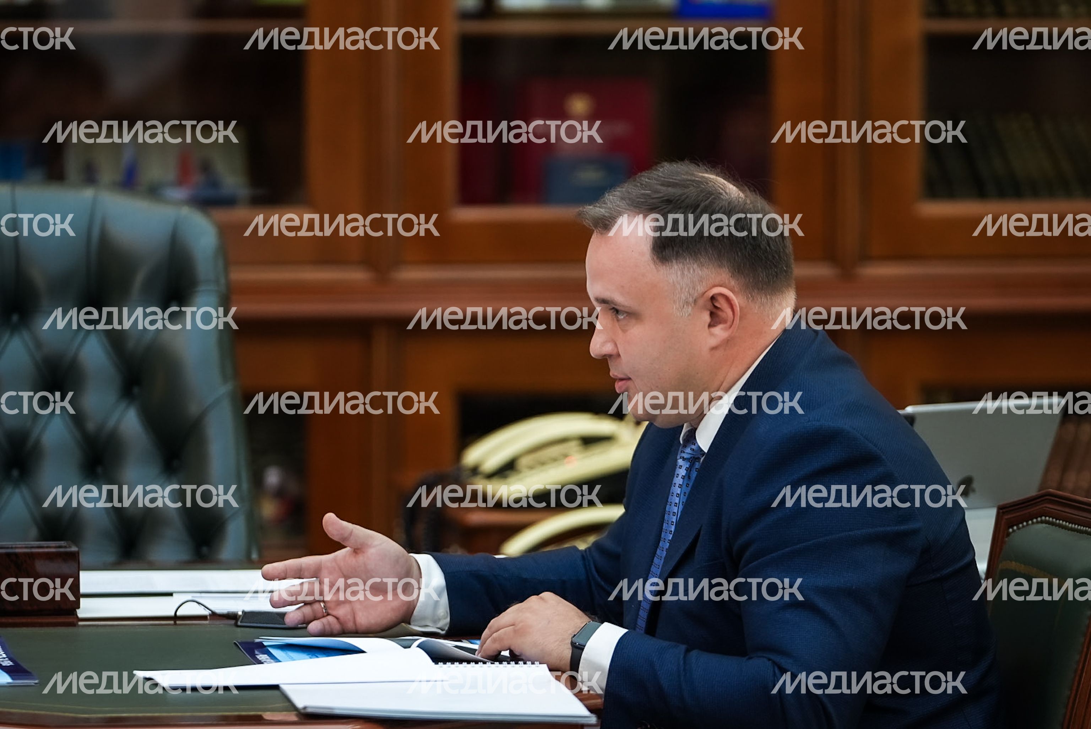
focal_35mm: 250
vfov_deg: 5.5
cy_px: 364
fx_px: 7581
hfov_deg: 8.2
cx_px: 546
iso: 1000
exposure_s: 1/125
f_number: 2.8
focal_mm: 167
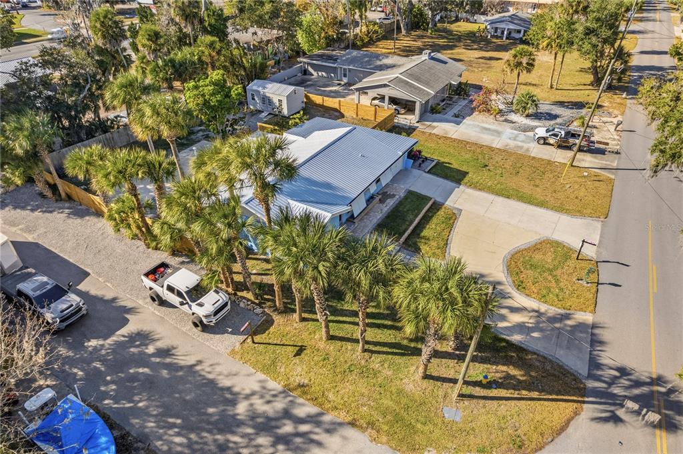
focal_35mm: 22
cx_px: 342
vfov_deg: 57.1
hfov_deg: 78.6
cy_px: 227
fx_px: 417
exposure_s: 1/60
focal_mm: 8.4
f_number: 2.8
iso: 100
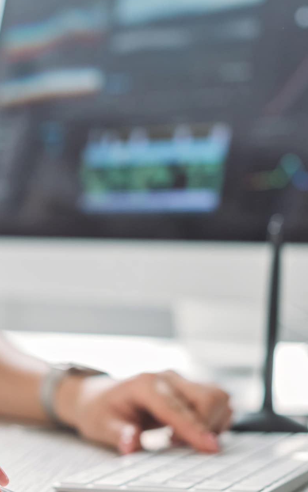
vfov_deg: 19.8
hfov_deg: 12.3
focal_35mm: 105
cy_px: 250
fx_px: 1410
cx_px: 5
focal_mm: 50
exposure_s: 1/200
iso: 640
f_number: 3.5
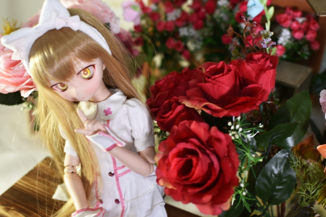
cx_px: 163
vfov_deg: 25.8
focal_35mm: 52
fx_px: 475
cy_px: 108
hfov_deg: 37.8
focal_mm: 35
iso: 100
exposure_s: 1/25
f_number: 2.5
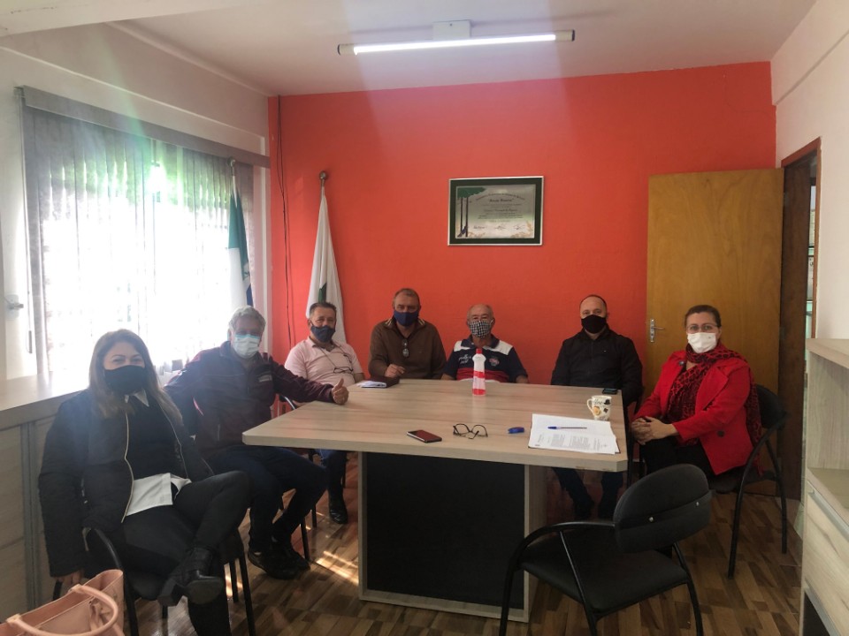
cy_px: 318
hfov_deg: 63.4
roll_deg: +0.9
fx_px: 687
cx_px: 424
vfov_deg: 49.7
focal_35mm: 28
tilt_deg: -3.9
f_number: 1.8
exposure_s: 1/30
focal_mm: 3.99
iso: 32
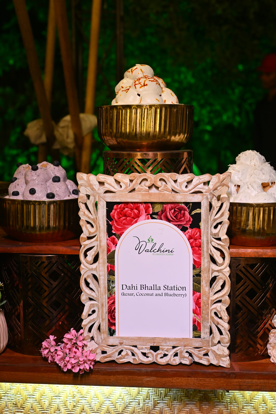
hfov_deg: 27.0
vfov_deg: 39.6
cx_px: 138
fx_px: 575
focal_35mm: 50
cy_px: 207
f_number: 4.5
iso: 800
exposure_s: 1/200
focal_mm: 50
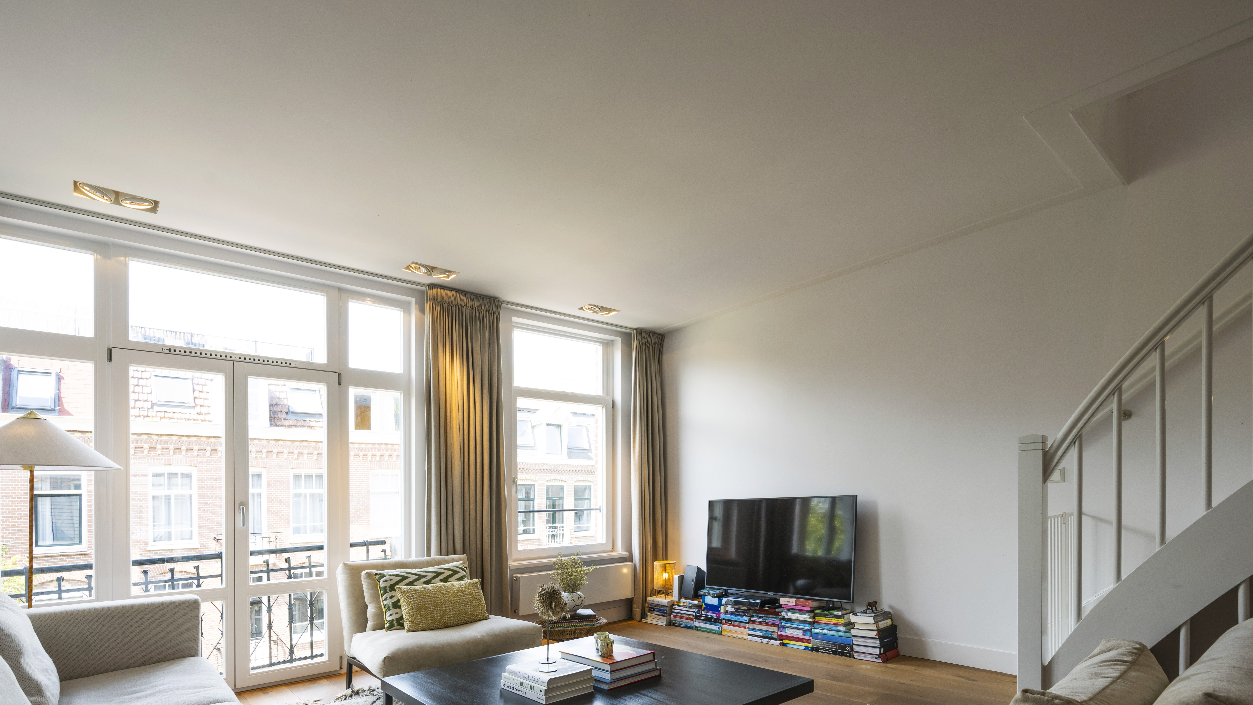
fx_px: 598
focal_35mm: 18
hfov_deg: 92.4
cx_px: 574
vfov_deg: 58.6
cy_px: 506
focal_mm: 14
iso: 100
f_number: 9
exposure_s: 1/10
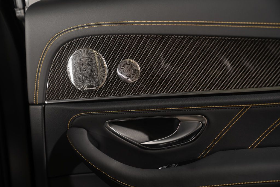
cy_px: 94
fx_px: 490
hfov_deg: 31.9
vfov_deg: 21.6
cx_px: 140
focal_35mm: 63
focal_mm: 63
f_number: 3.2
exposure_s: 1/50
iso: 200
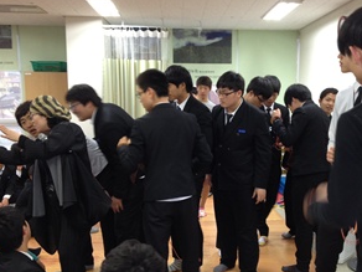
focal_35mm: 48
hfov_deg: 39.5
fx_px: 502
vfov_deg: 30.2
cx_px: 221
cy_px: 163
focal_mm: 4.28
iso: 125
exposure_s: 1/20
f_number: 2.4
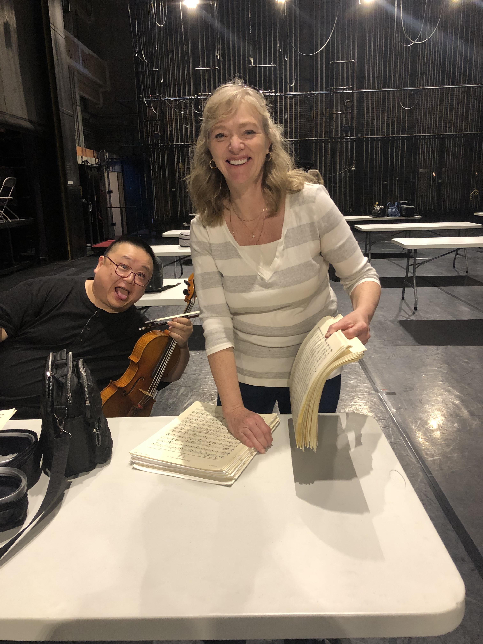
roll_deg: +1.7
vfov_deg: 63.4
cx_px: 242
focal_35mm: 28
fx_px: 521
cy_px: 322
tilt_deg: -14.4
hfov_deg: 49.7
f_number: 1.8
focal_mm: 3.99
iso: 64
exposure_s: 1/15
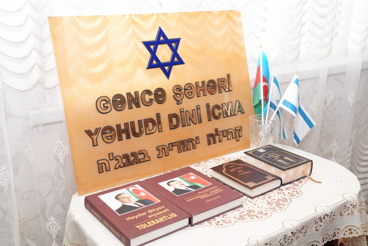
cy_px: 123
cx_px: 184
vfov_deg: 32.6
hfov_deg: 47.4
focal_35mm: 41
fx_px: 419
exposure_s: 1/200
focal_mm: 41
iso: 1250
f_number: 5
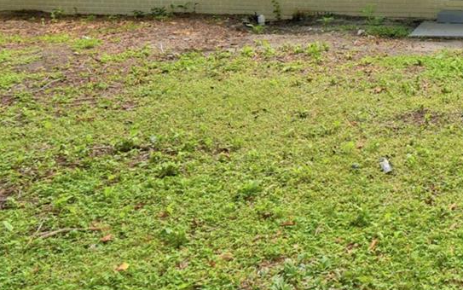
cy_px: -66
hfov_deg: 36.9
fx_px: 568
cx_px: 516
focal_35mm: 45
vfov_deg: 25.4
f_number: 6.3
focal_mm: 10
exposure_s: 1/250
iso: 100
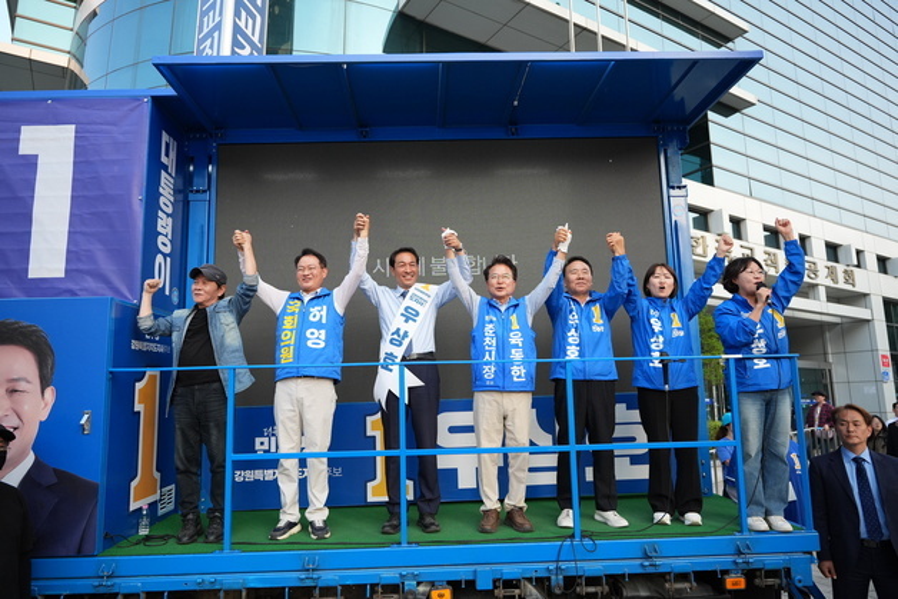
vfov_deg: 53.2
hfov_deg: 73.7
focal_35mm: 24
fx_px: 599
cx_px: 449
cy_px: 300
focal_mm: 24
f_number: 3.2
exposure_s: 1/2000
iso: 1600
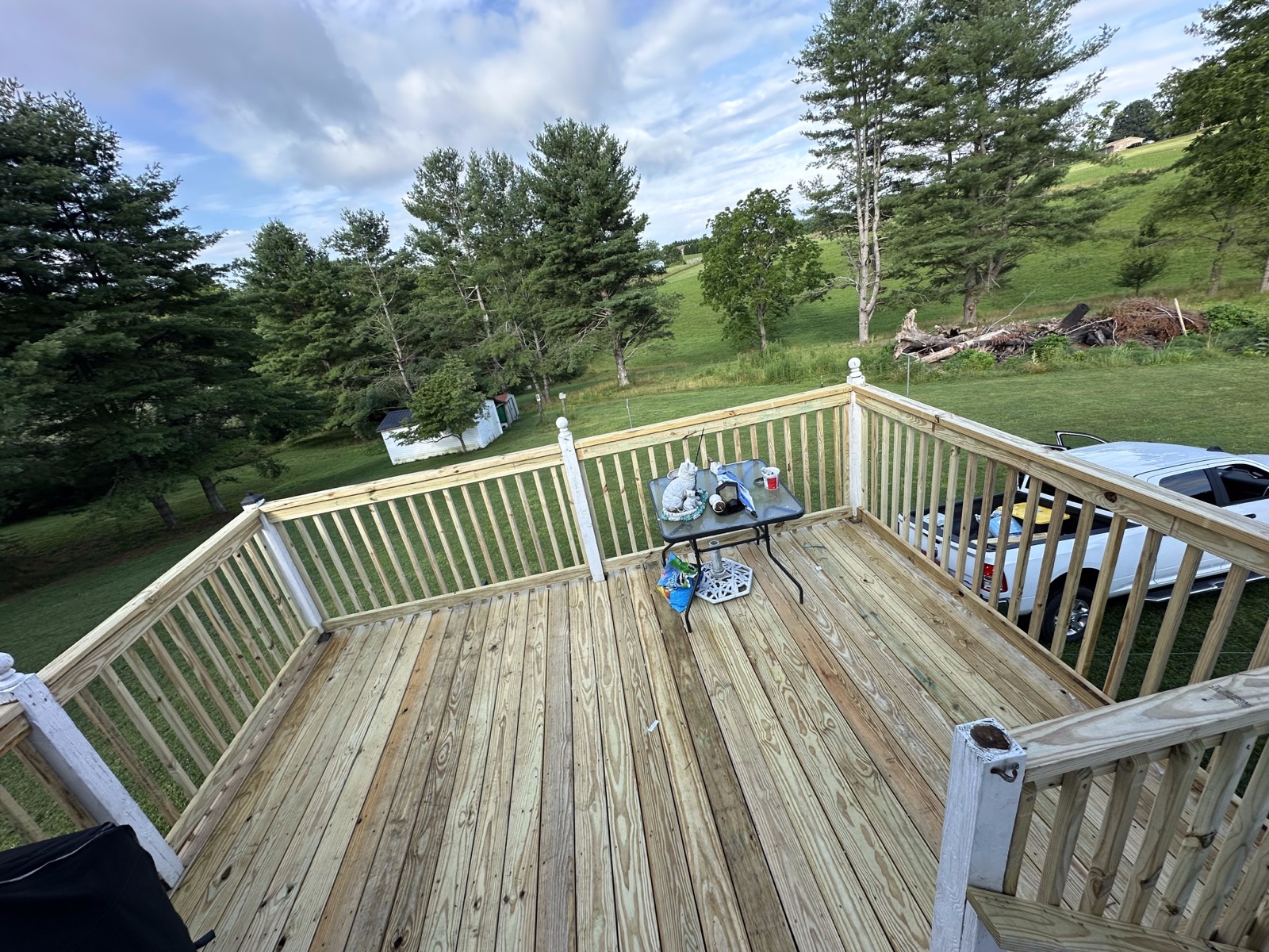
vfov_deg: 85.7
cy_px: 476
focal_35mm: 14
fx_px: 513
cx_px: 634
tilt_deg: -18.9
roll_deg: +9.9
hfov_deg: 102.1
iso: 40
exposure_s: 1/469
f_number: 2.2
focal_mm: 2.22
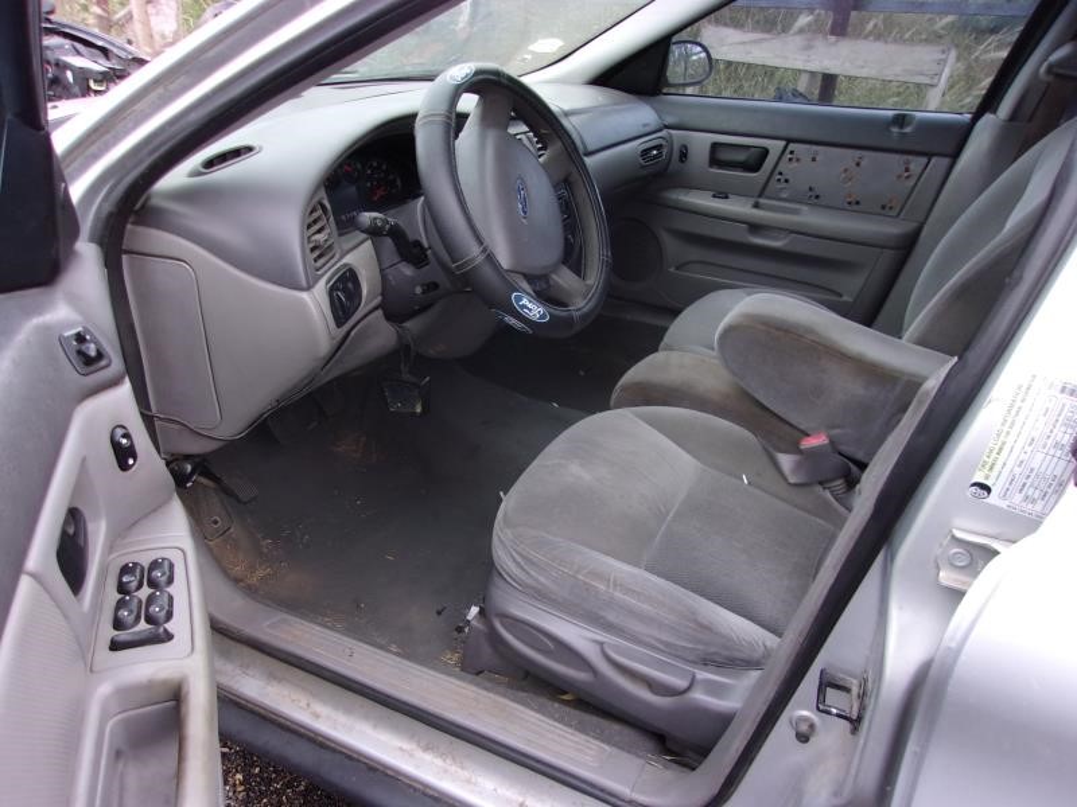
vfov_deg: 51.4
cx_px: 538
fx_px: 840
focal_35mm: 27
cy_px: 404
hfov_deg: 65.3
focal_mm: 4.9
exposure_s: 1/34
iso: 117
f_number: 3
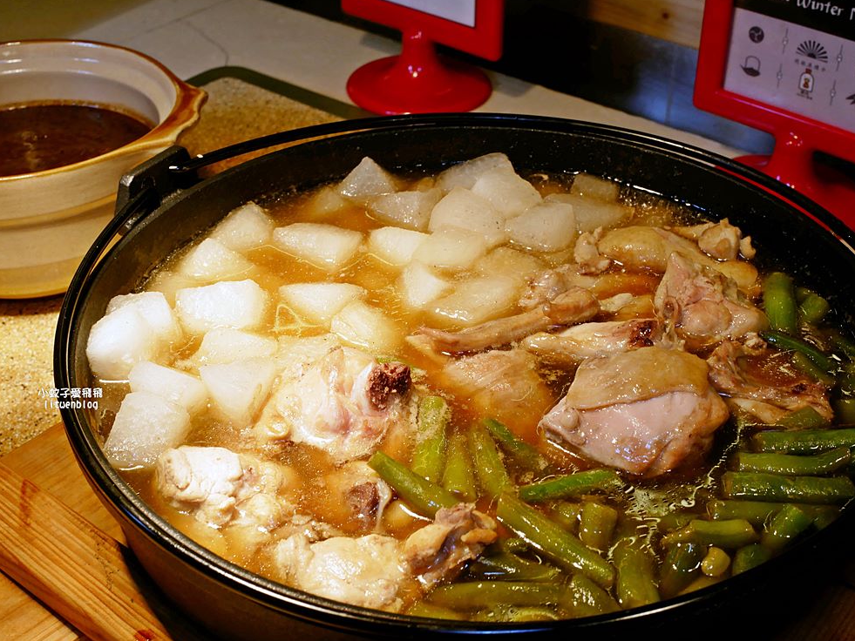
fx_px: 1260
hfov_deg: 37.5
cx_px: 431
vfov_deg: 28.6
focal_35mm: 51
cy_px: 321
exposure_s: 1/60
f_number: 9
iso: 320
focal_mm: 25
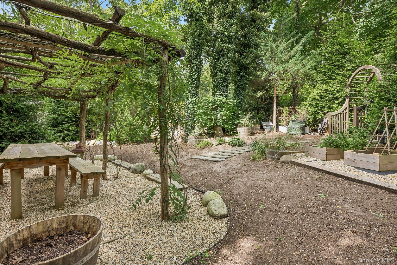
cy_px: 132
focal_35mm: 17
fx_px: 187
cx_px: 198
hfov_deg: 93.3
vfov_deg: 70.4
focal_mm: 17
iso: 160
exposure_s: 1/50
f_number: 9
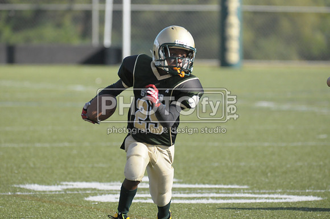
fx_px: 3707
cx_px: 165
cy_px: 110
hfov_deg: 5.1
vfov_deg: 3.4
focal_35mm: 405
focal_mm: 270
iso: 1600
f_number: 4
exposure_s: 1/6400
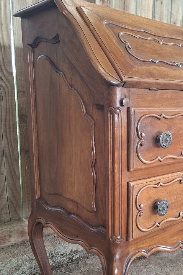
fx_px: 305
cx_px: 149
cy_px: 167
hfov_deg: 32.4
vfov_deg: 48.1
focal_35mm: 40
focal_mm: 5.54
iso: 320
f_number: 1.8
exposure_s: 1/50
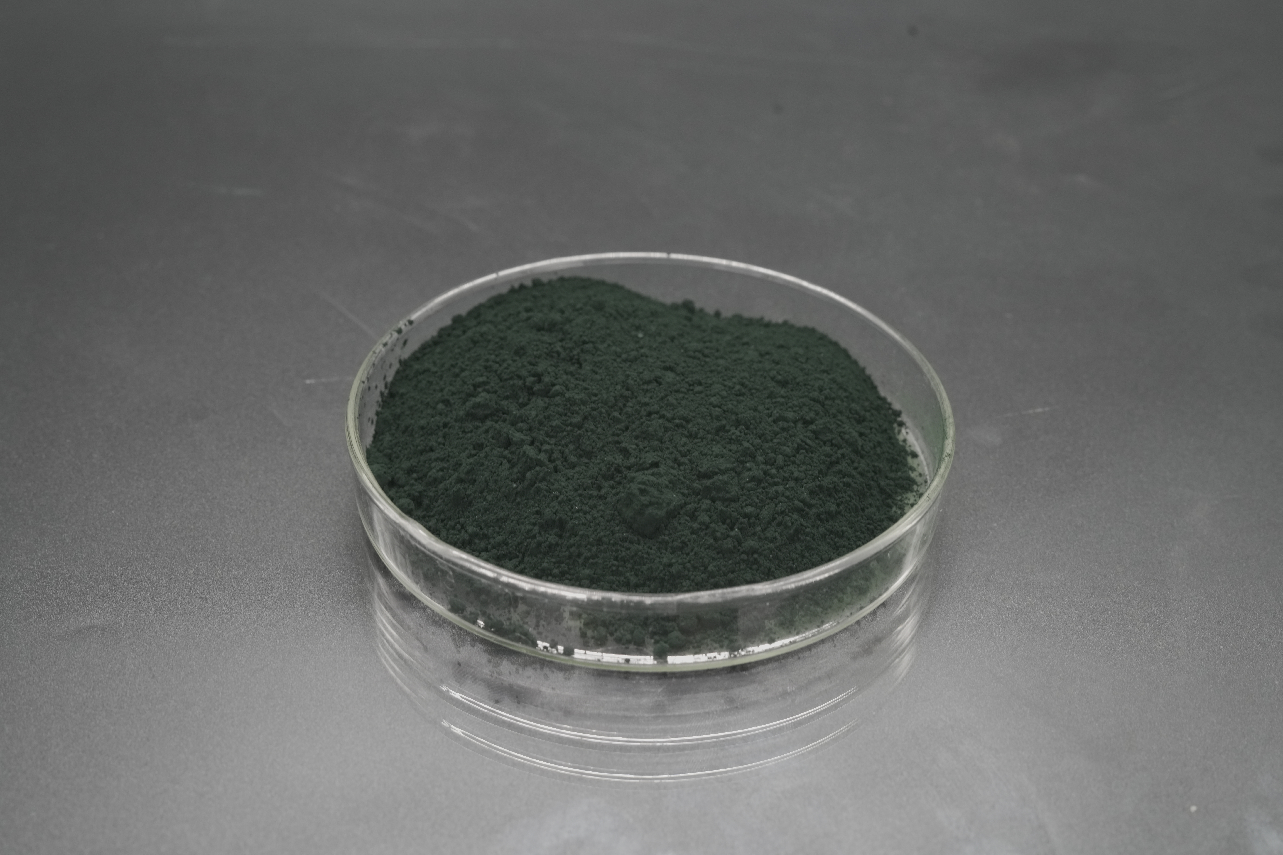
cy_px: 428
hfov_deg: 39.6
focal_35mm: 50
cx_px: 642
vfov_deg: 27.0
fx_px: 1782
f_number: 9
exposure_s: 1/8
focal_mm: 50
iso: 800
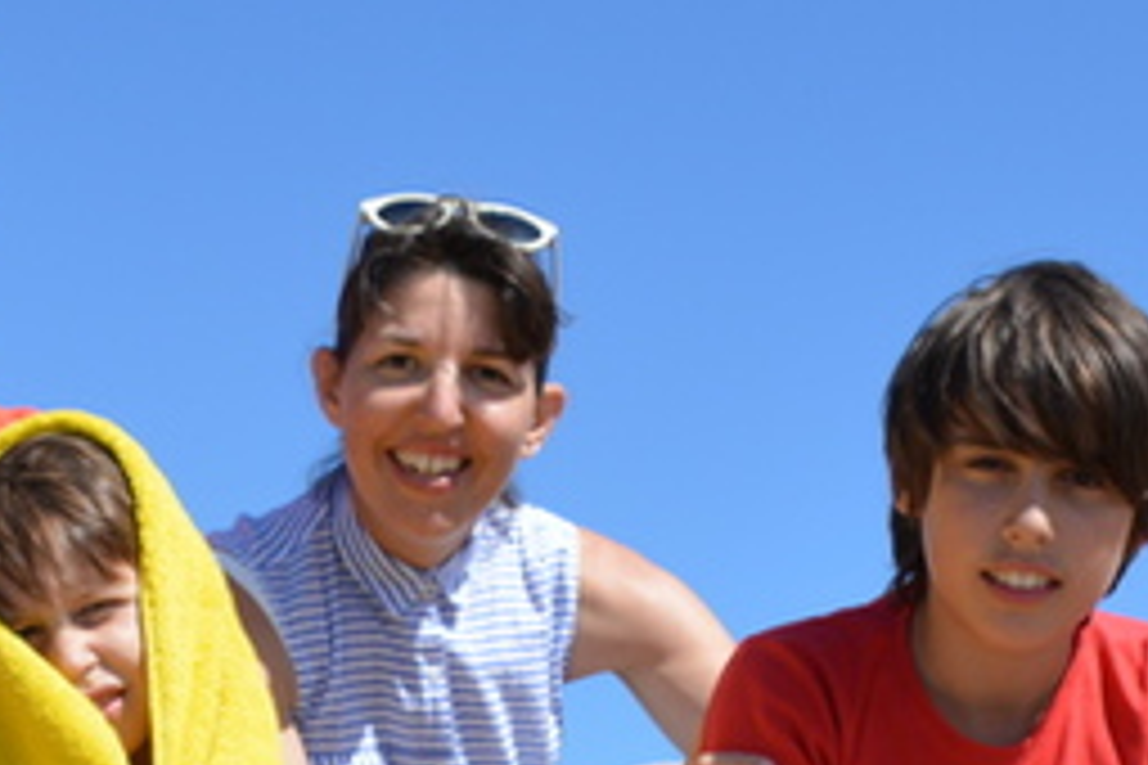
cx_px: 527
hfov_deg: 19.3
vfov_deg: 12.7
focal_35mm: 106
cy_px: 866
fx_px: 3380
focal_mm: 18
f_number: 8
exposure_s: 1/250
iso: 100
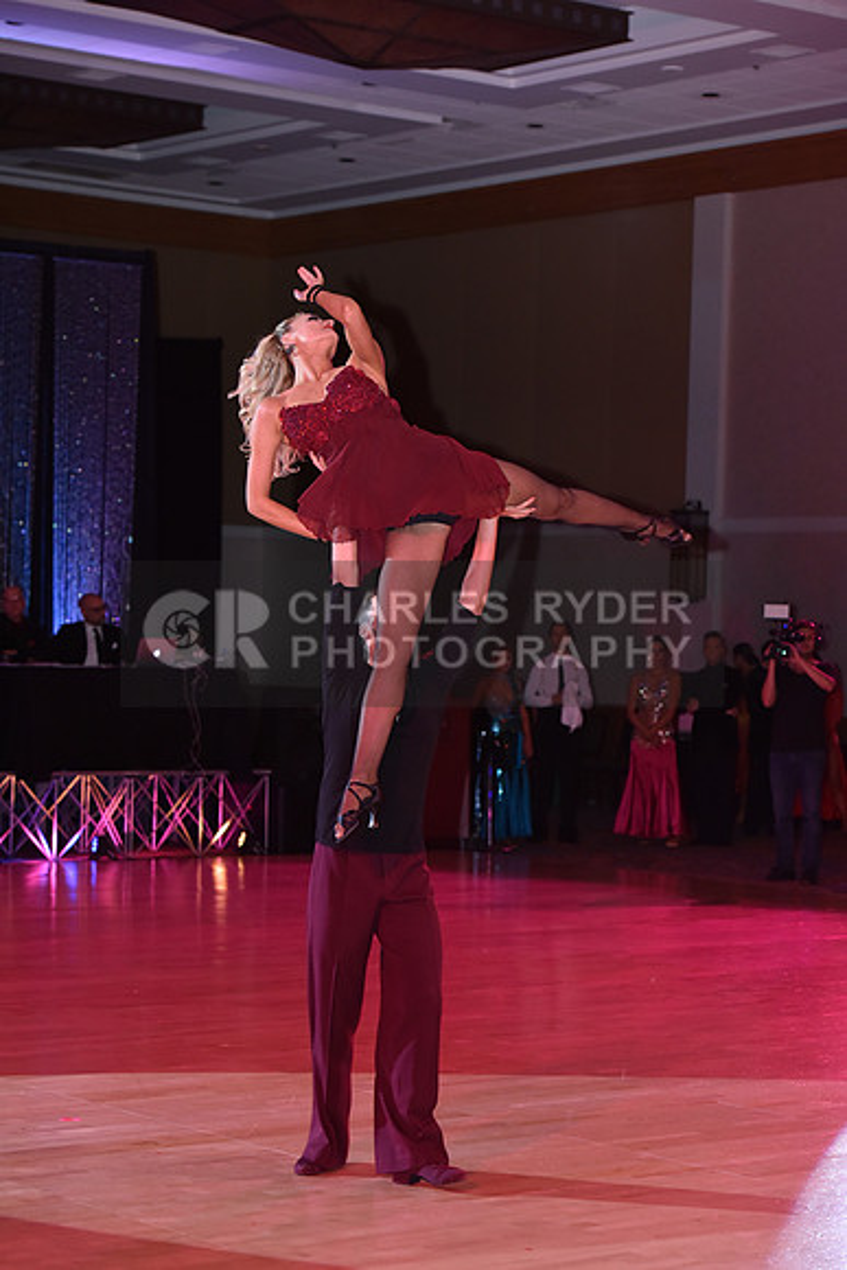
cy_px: 635
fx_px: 3033
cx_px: 424
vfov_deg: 23.6
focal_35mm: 86
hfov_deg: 15.9
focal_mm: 86
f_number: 4.5
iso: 1600
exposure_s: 1/250
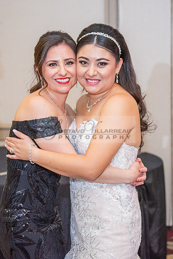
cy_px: 122
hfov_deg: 17.5
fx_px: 561
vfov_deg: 26.0
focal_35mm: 78
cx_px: 94
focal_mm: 48
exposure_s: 1/160
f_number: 2.8
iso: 1600
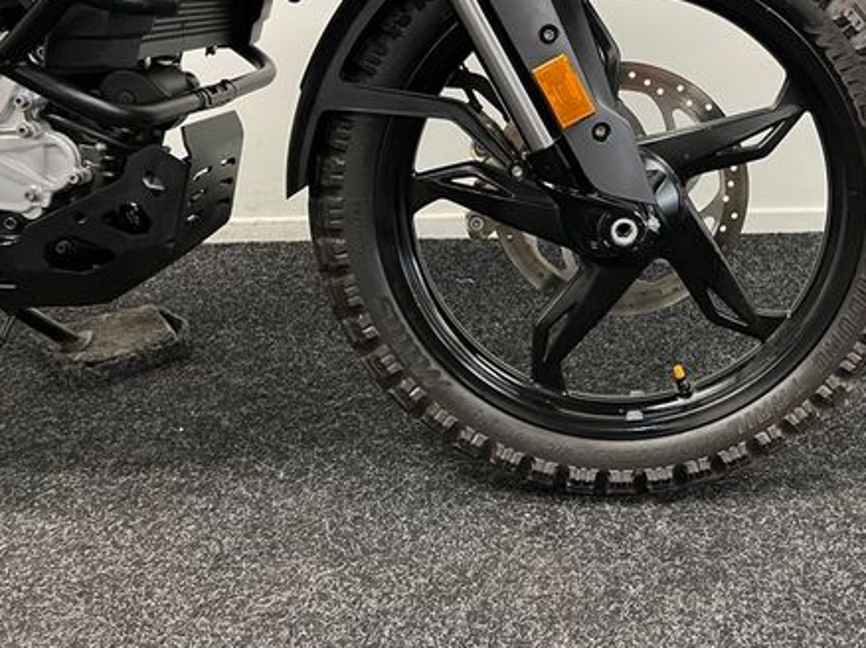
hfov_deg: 47.7
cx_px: 615
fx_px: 950
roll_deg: +0.9
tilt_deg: -18.9
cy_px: 198
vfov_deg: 37.1
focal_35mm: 38
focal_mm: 5.1
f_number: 1.6
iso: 250
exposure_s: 1/50
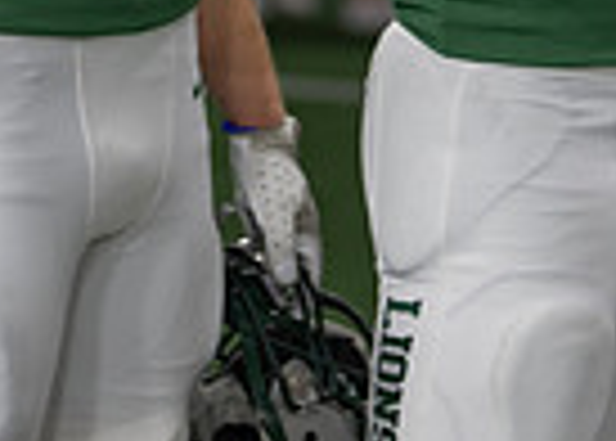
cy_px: -472
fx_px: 3868
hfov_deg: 9.1
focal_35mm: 221
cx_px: 490
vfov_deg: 6.3
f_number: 1.2
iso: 160
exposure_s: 1/500
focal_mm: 50
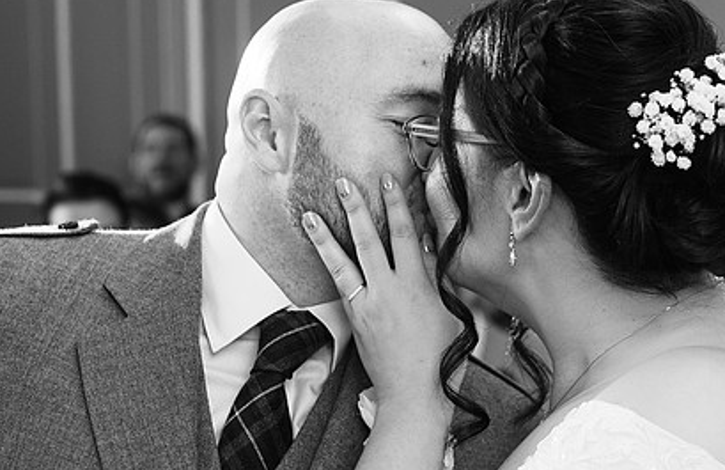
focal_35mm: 111
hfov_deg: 18.5
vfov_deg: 12.1
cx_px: 460
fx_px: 2216
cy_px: 236
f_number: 2.8
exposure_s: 1/100
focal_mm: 35
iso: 320
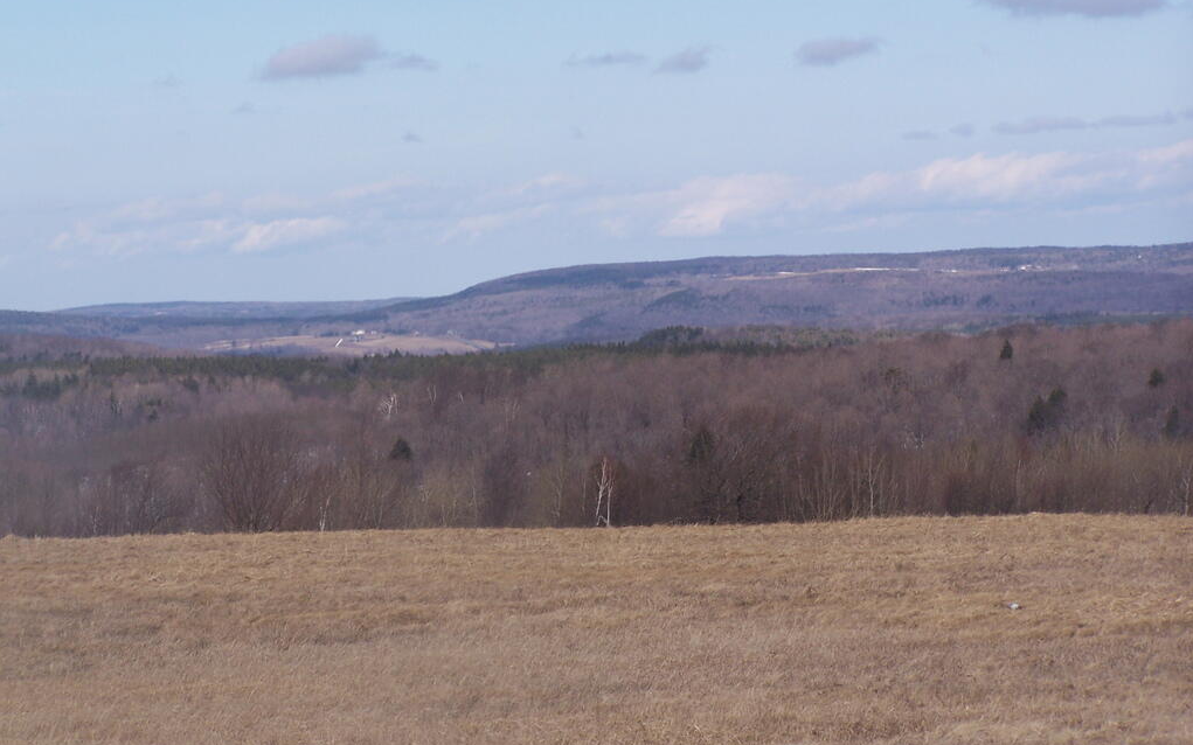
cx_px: 597
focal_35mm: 169
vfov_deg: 7.8
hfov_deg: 12.4
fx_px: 5494
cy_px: 311
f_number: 4.5
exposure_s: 1/640
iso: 80
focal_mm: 26.4
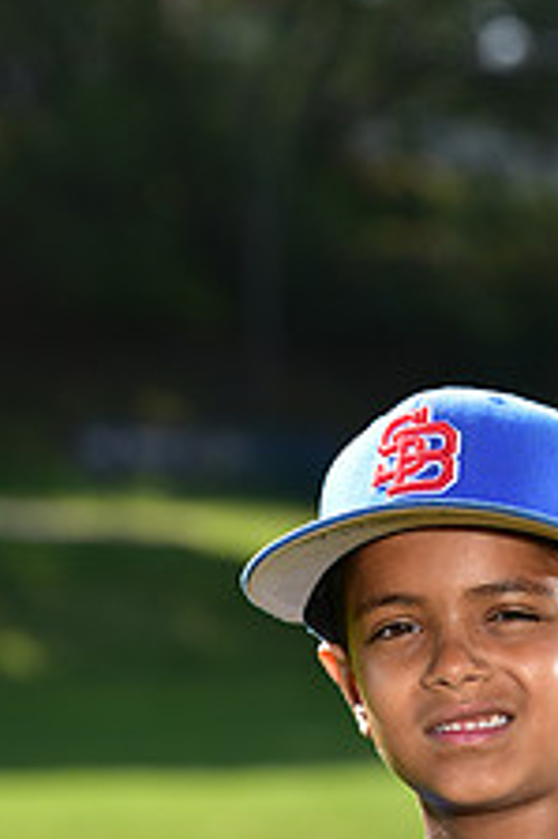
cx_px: 463
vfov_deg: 6.6
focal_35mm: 311
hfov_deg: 4.4
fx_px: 7241
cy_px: 970
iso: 80
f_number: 5
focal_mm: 120
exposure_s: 1/250
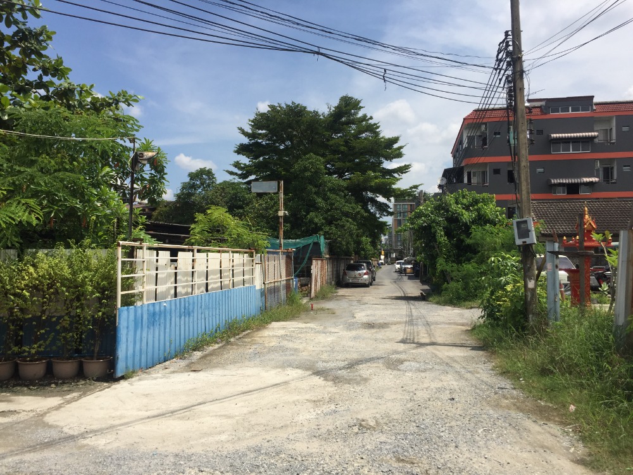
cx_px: 316
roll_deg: -0.9
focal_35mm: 29
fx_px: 530
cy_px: 238
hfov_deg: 61.7
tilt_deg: +2.3
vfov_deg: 48.2
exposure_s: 1/3049
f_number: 2.2
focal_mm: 4.15
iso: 32
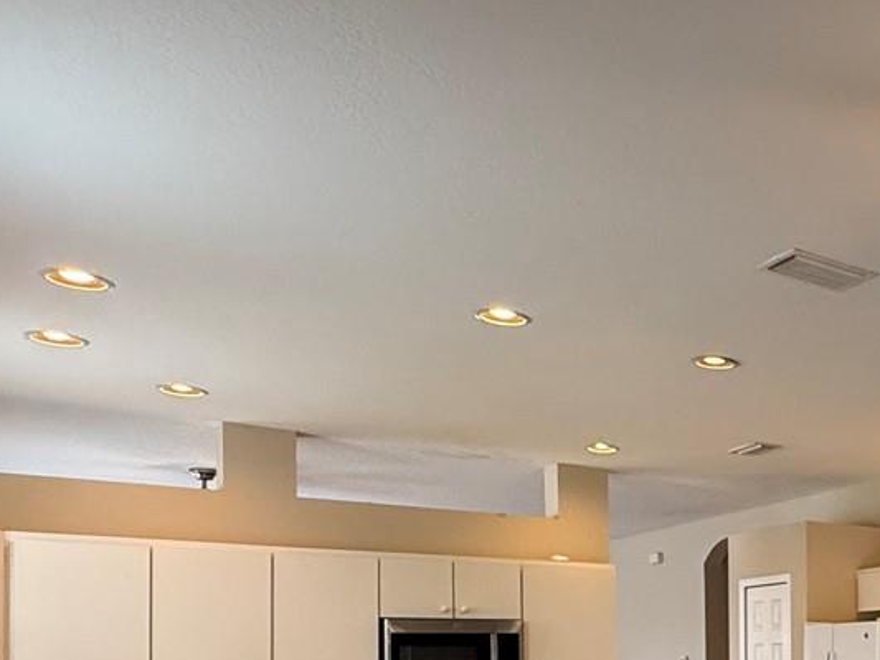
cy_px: 645
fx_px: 1068
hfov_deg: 35.9
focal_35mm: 42
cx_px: 1032
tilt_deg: +1.3
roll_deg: +0.8
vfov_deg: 31.9
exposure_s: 1/120
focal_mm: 2.22
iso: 250
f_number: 2.2
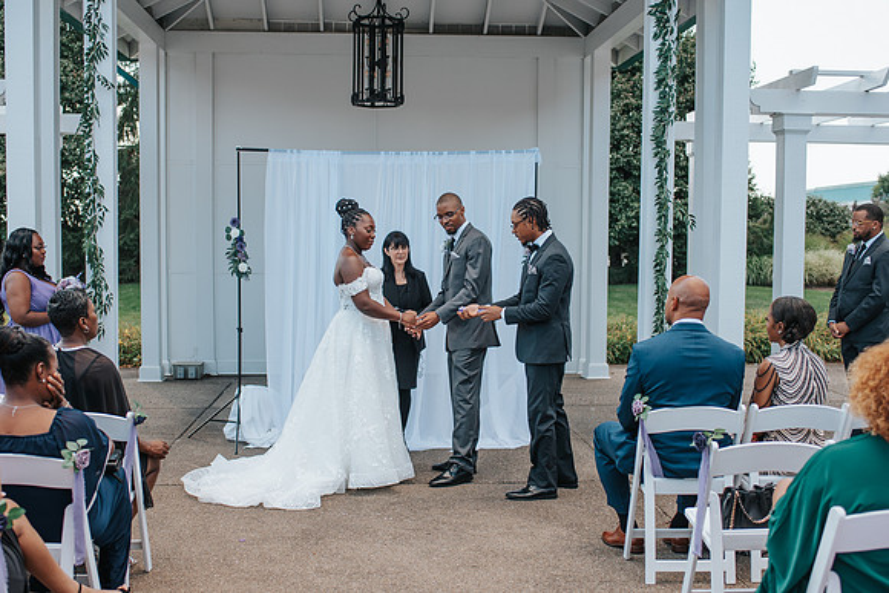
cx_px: 423
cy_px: 309
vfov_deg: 30.3
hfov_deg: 44.2
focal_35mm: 44
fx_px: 1095
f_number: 2.8
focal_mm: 35
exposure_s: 1/640
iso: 100
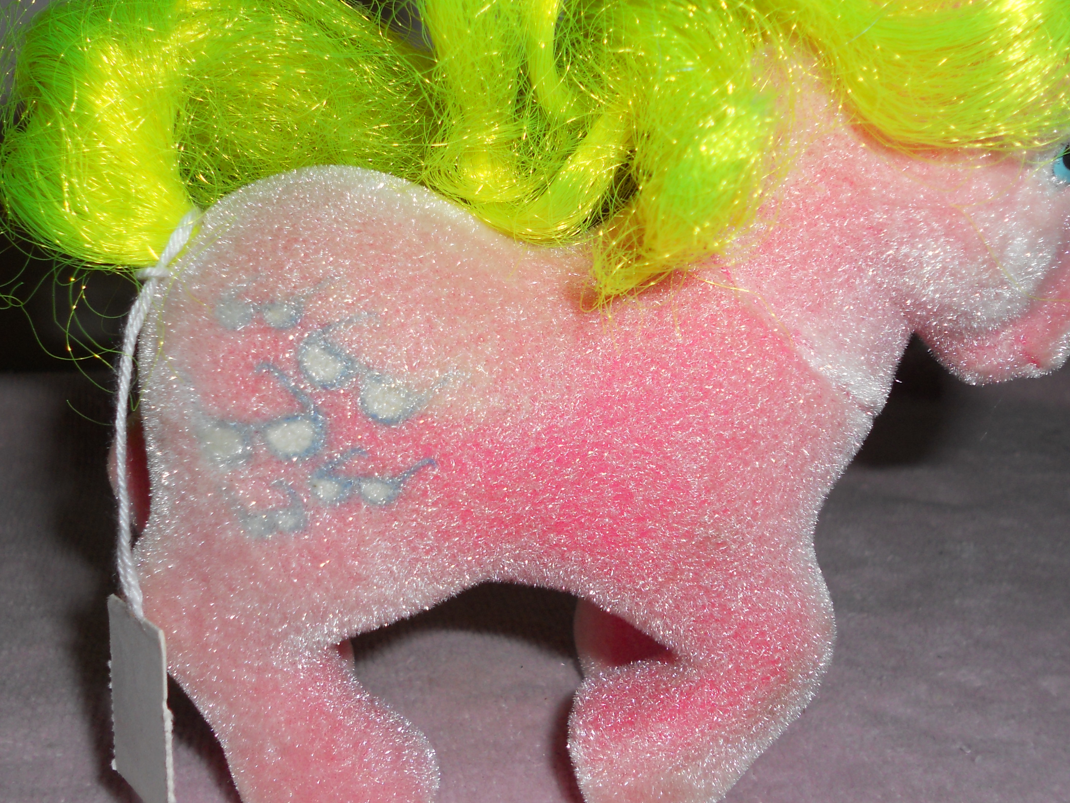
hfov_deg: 42.9
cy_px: 375
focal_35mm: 44
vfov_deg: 32.9
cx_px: 563
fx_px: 1360
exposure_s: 1/25
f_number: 8.8
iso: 80
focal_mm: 5.8
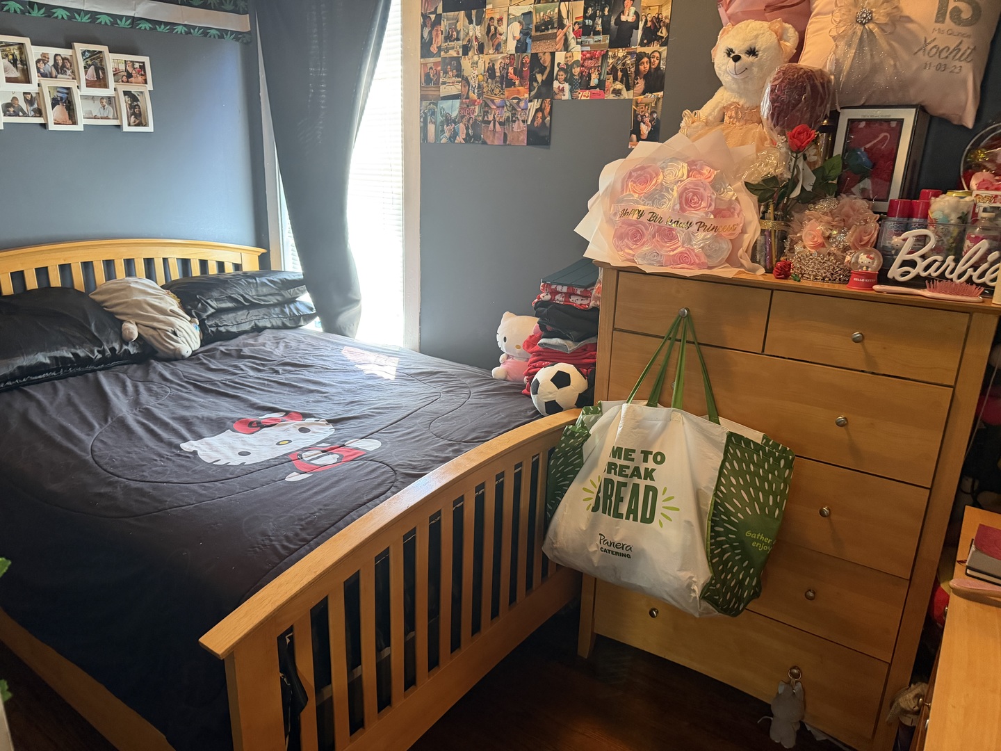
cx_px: 500
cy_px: 376
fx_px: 694
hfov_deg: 71.6
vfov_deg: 56.8
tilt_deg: -17.1
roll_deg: -2.1
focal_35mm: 24
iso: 640
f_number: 1.78
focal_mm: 6.76
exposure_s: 1/60
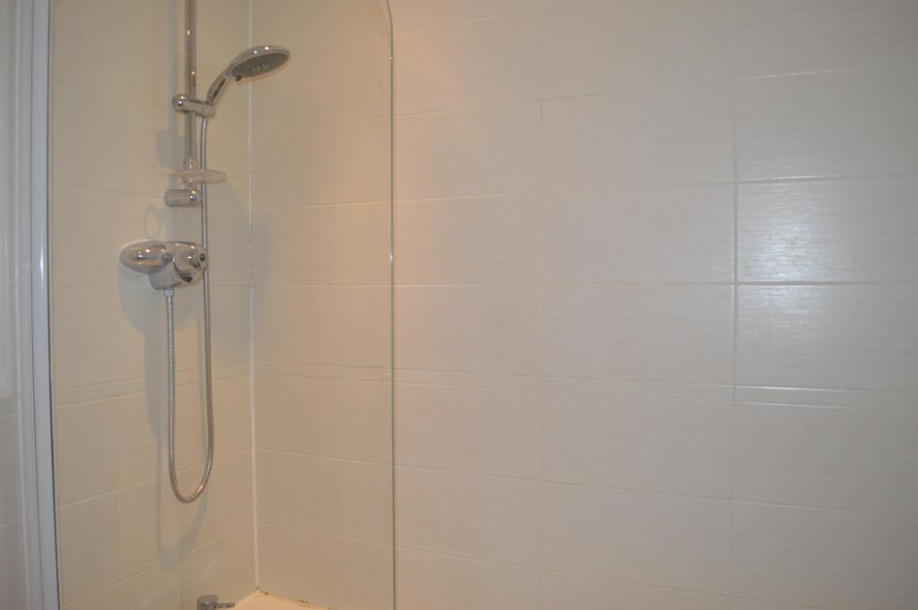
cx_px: 459
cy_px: 305
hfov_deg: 67.4
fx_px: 688
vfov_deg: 47.9
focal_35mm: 27
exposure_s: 1/60
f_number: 3.5
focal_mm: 18
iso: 400
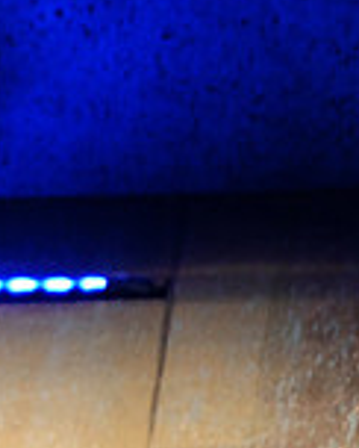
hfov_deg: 0.9
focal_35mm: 1785
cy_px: 309
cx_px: -483
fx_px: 23660
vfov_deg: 1.1
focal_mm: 500
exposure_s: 1/125
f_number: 6.3
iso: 6400
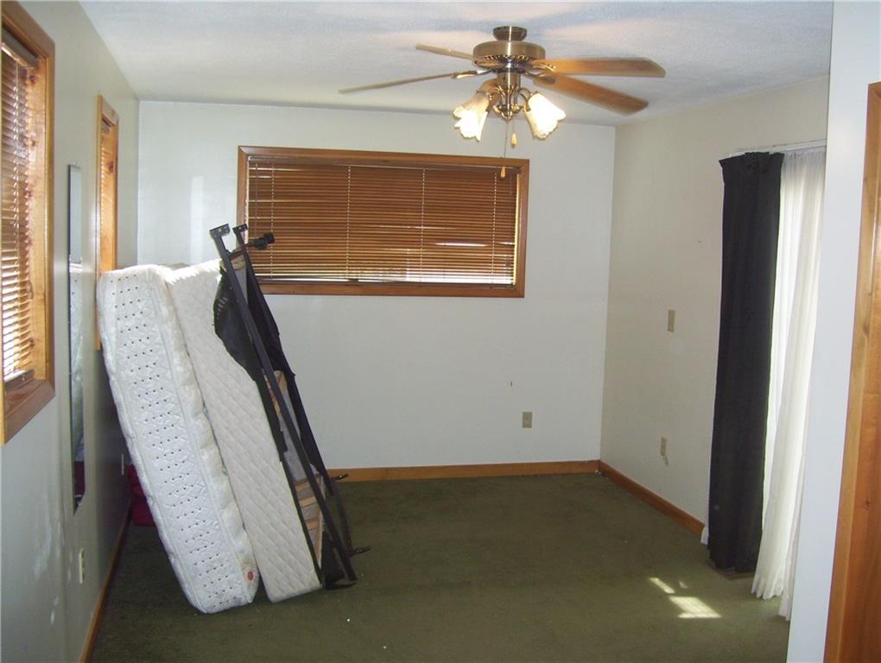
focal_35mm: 36
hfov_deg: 51.3
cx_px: 440
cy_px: 332
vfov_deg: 39.7
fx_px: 918
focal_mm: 6
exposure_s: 1/60
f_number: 2.7
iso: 160
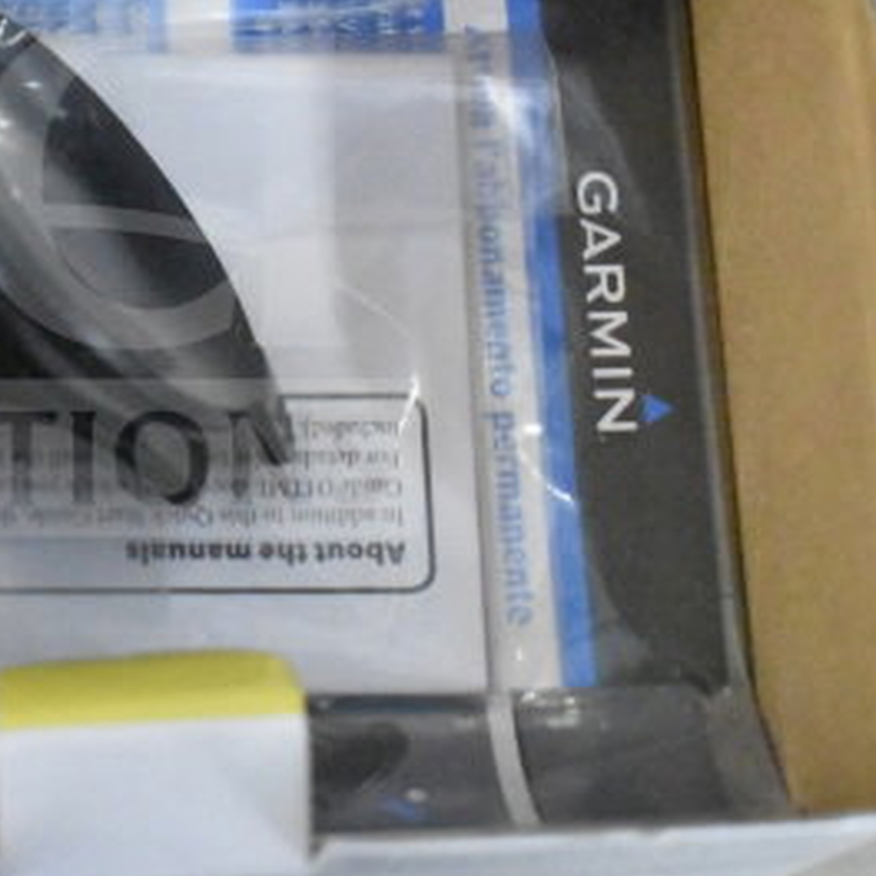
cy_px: 274
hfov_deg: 16.2
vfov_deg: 16.4
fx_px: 3035
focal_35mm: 106
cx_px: 46
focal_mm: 36
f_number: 4.8
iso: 20000
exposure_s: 1/60
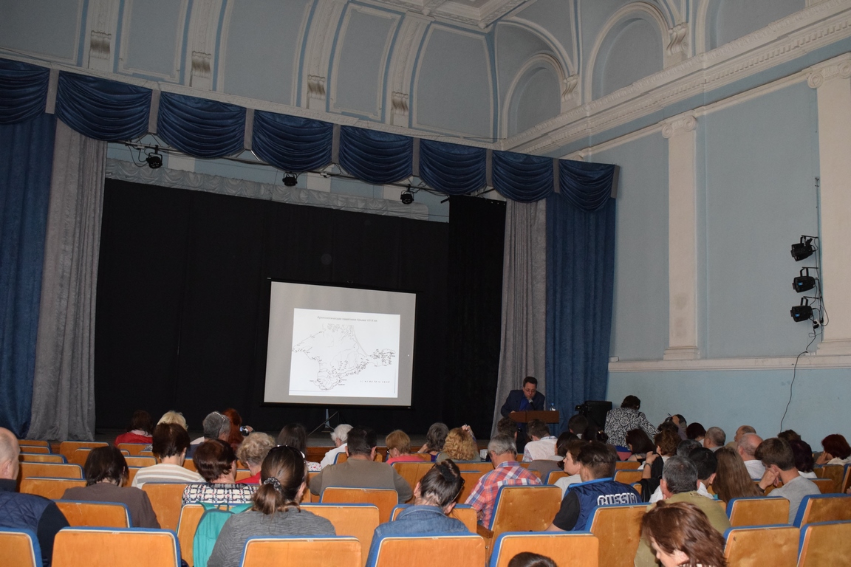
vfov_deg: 36.9
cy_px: 284
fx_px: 851
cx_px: 426
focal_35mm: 36
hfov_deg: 53.1
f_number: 6.3
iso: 3200
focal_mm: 24
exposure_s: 1/200
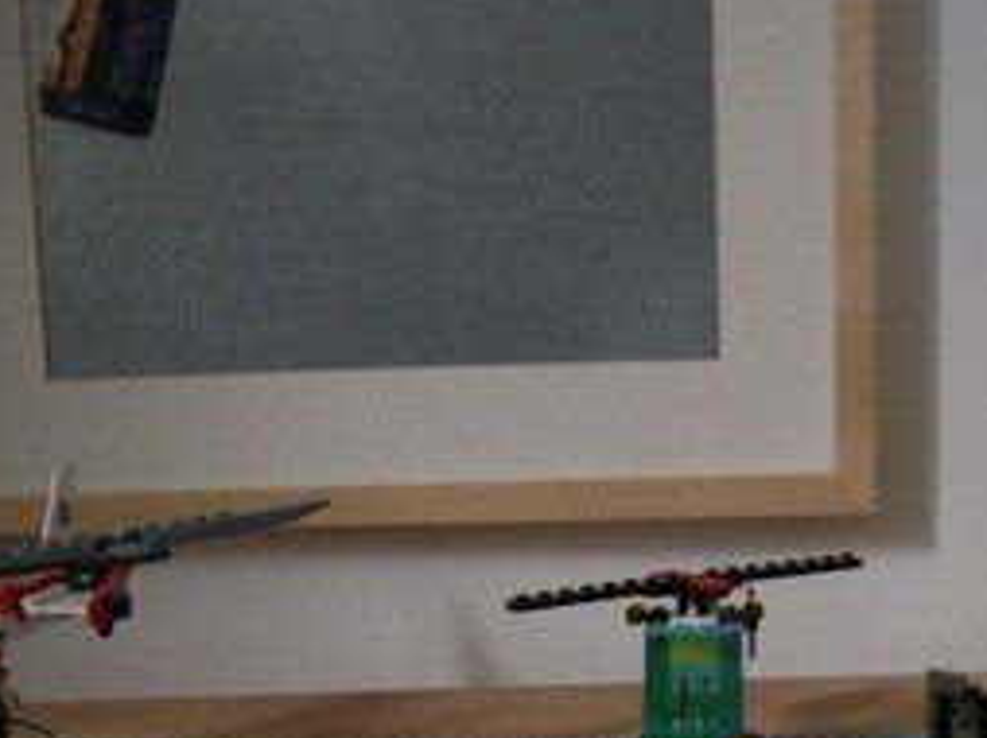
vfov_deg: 21.2
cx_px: 680
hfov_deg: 28.7
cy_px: 715
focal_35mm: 67
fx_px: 1909
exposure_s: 1/22.3
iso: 200
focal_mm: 5.7
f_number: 2.9
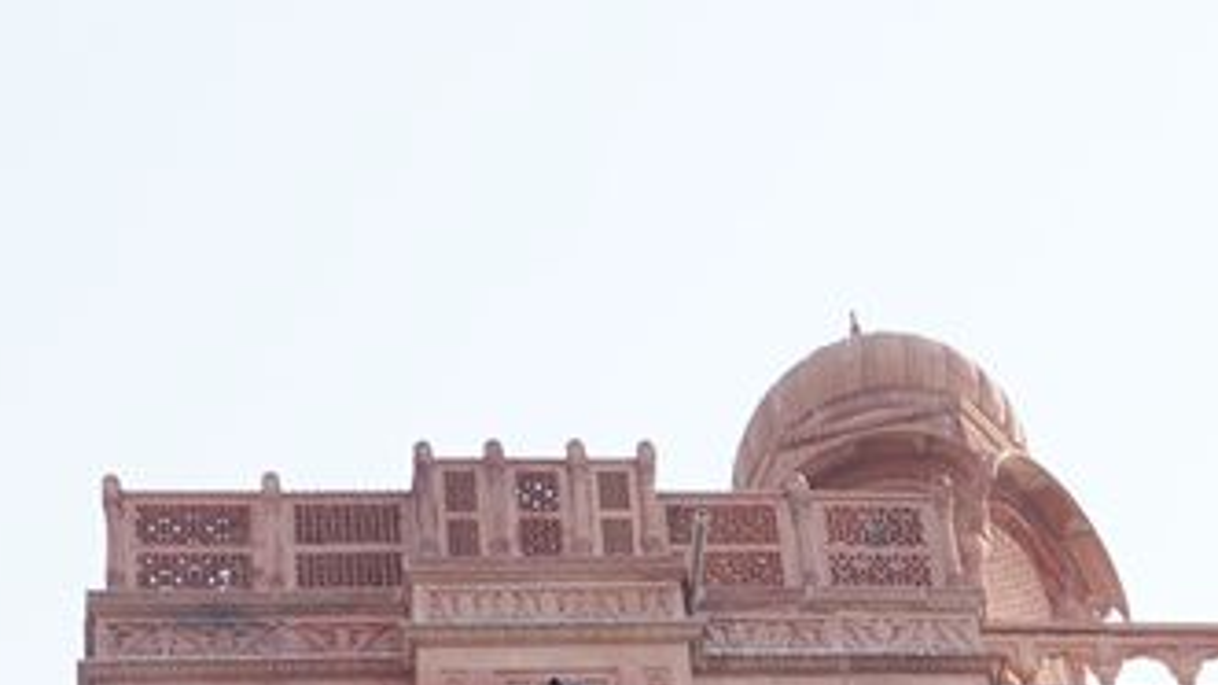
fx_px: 4908
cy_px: 2096
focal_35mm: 152
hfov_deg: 14.1
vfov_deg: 7.1
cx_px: 265
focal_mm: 24
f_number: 8
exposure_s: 1/100
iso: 100
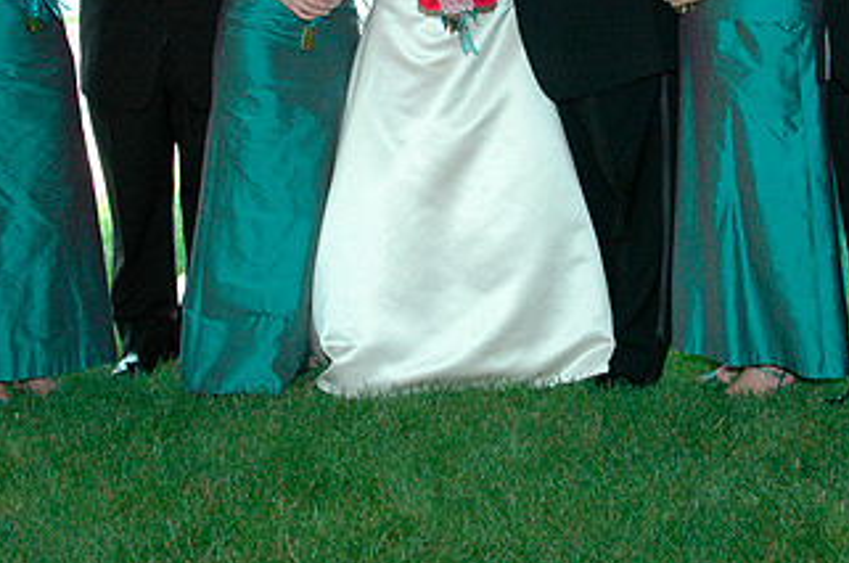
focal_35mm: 76
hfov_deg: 26.7
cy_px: 58
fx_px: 1790
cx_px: 468
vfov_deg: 17.6
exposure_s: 1/200
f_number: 7.1
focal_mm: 28
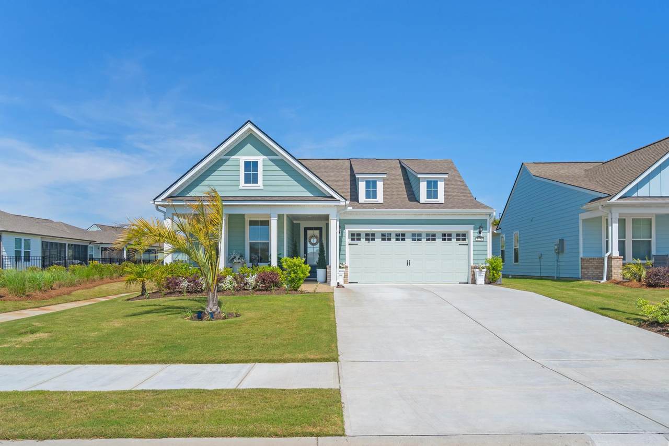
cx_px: 334
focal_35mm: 24
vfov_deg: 53.2
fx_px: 446
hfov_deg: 73.7
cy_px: 223
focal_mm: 24
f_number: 8
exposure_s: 1/250
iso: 250
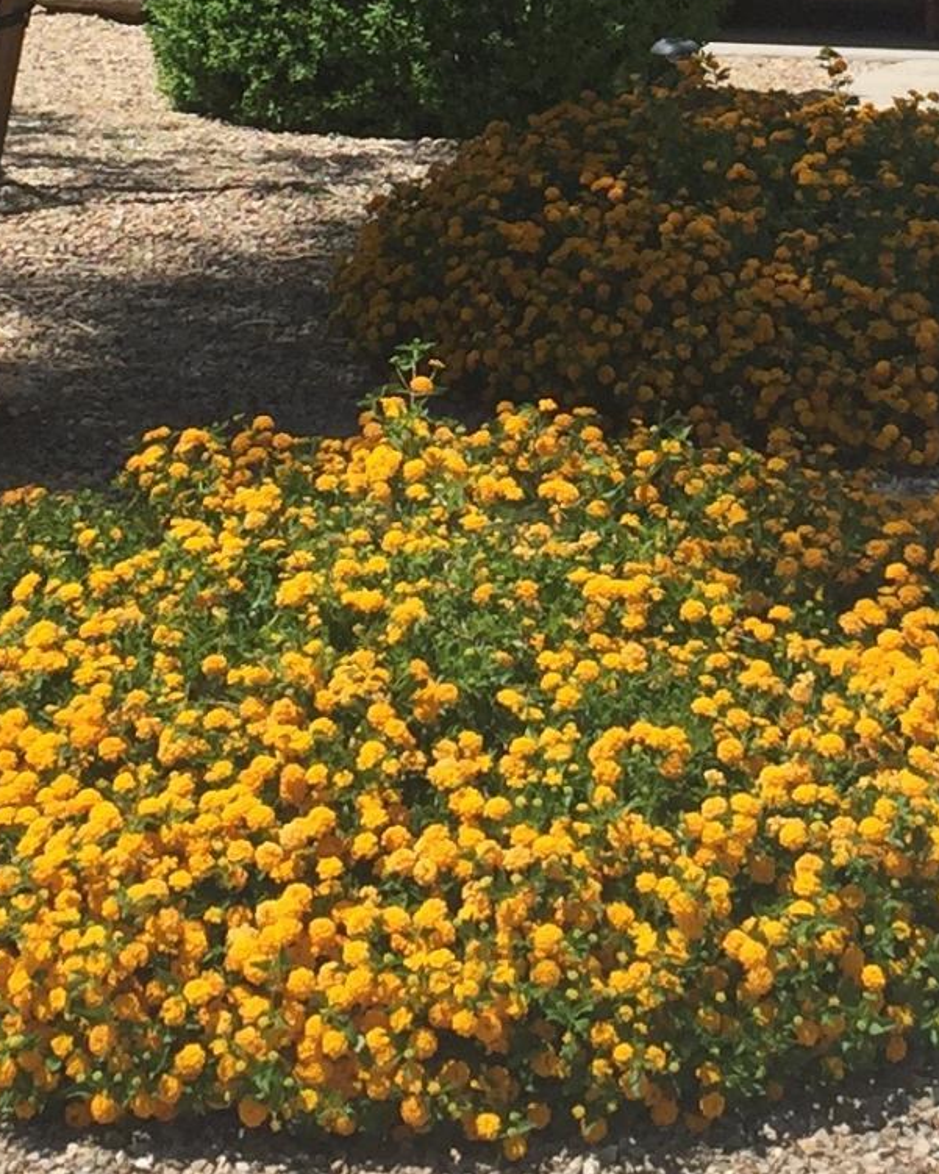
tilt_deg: -1.3
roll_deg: -2.4
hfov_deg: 13.6
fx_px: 3925
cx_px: 597
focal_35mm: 113
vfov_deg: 16.5
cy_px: -117
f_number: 2.2
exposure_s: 1/2639
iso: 32
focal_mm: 4.15
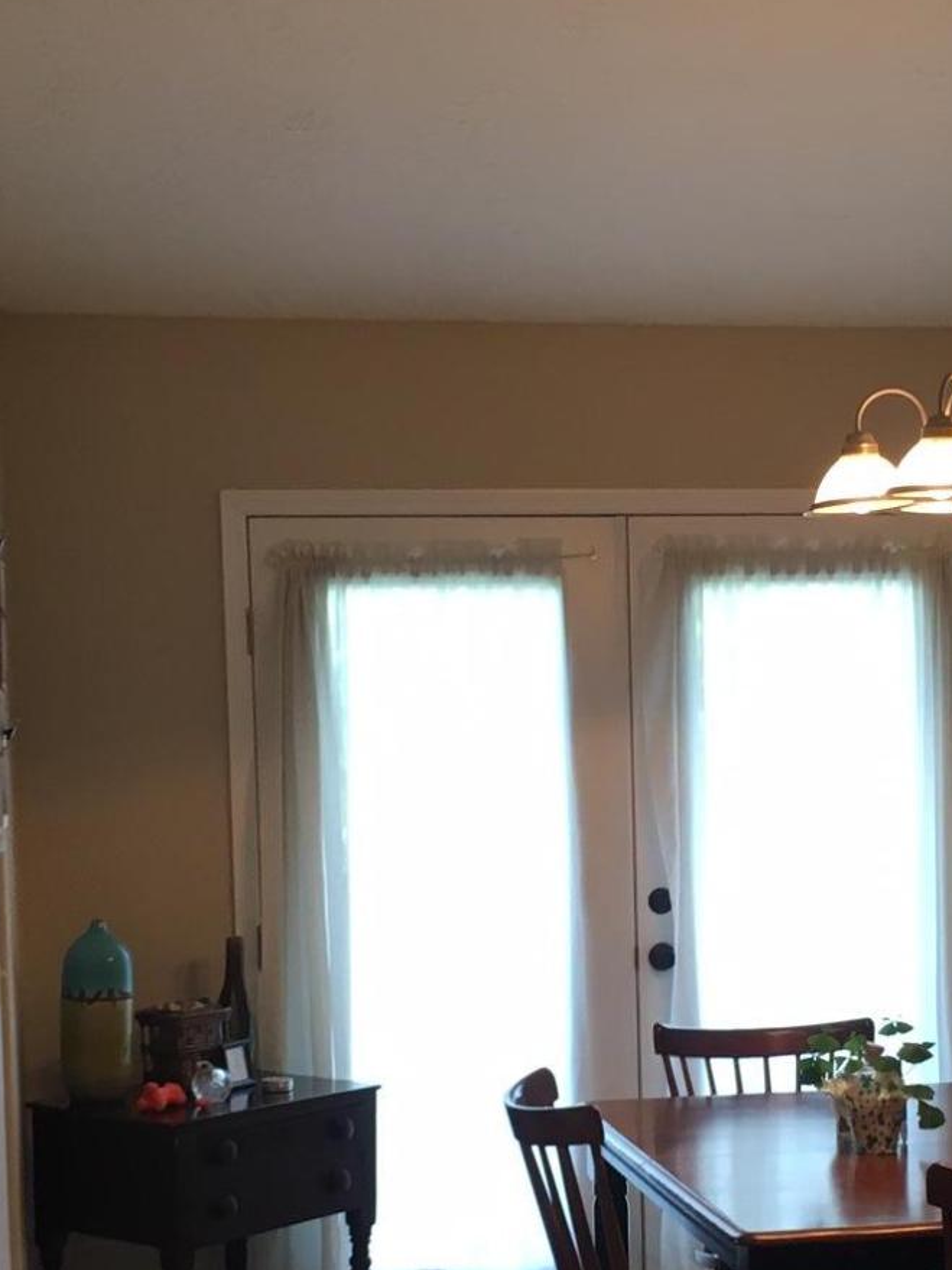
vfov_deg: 29.1
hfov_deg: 22.2
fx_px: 2421
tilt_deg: -2.0
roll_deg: +0.6
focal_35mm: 66
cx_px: 621
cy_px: 870
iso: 50
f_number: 2.2
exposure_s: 1/30
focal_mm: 4.15
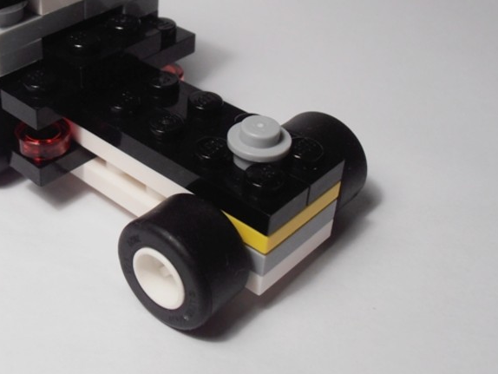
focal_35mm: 58
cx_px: 116
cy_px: 119
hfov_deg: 32.5
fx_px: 835
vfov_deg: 25.1
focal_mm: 6.61
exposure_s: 1/60
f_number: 3.9
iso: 80
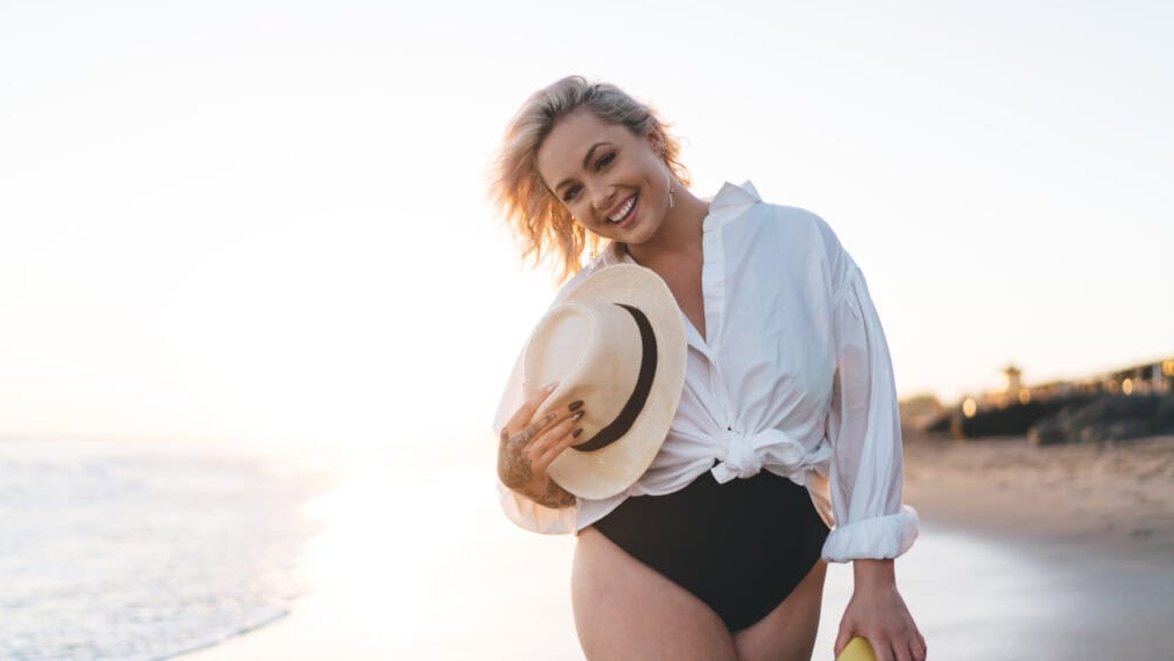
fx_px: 1152
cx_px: 586
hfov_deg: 54.0
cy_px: 380
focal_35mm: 37
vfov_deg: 31.9
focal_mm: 35
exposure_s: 1/1000
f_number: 1.6
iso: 100
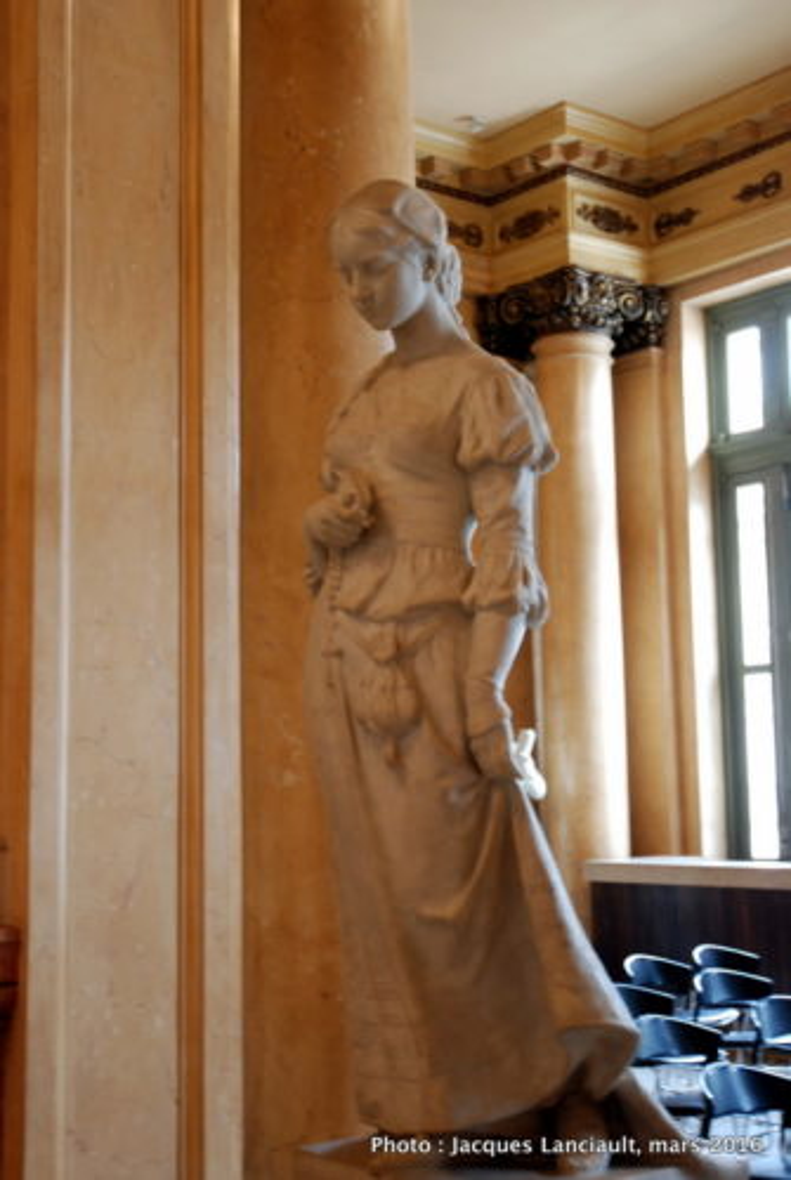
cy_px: 590
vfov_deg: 42.3
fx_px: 1527
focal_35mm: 46
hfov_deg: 29.0
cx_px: 396
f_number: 4
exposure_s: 1/13
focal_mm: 31
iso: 640
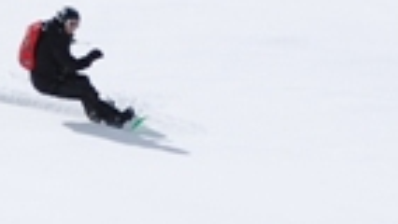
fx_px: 7949
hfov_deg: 2.9
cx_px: 137
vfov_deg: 1.6
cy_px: 70
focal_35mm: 753
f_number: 7.1
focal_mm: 85
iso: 200
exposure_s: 1/2000
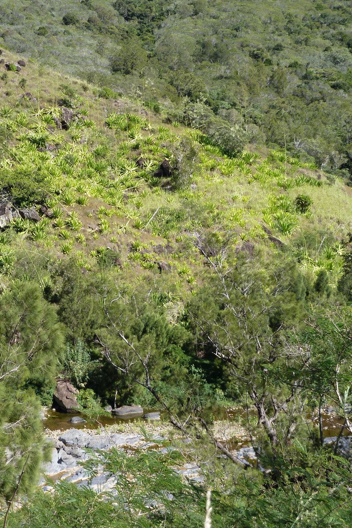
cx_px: 154
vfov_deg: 32.4
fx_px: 909
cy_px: 265
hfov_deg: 21.9
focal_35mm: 62
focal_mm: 9.7
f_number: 3.9
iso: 80
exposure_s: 1/250
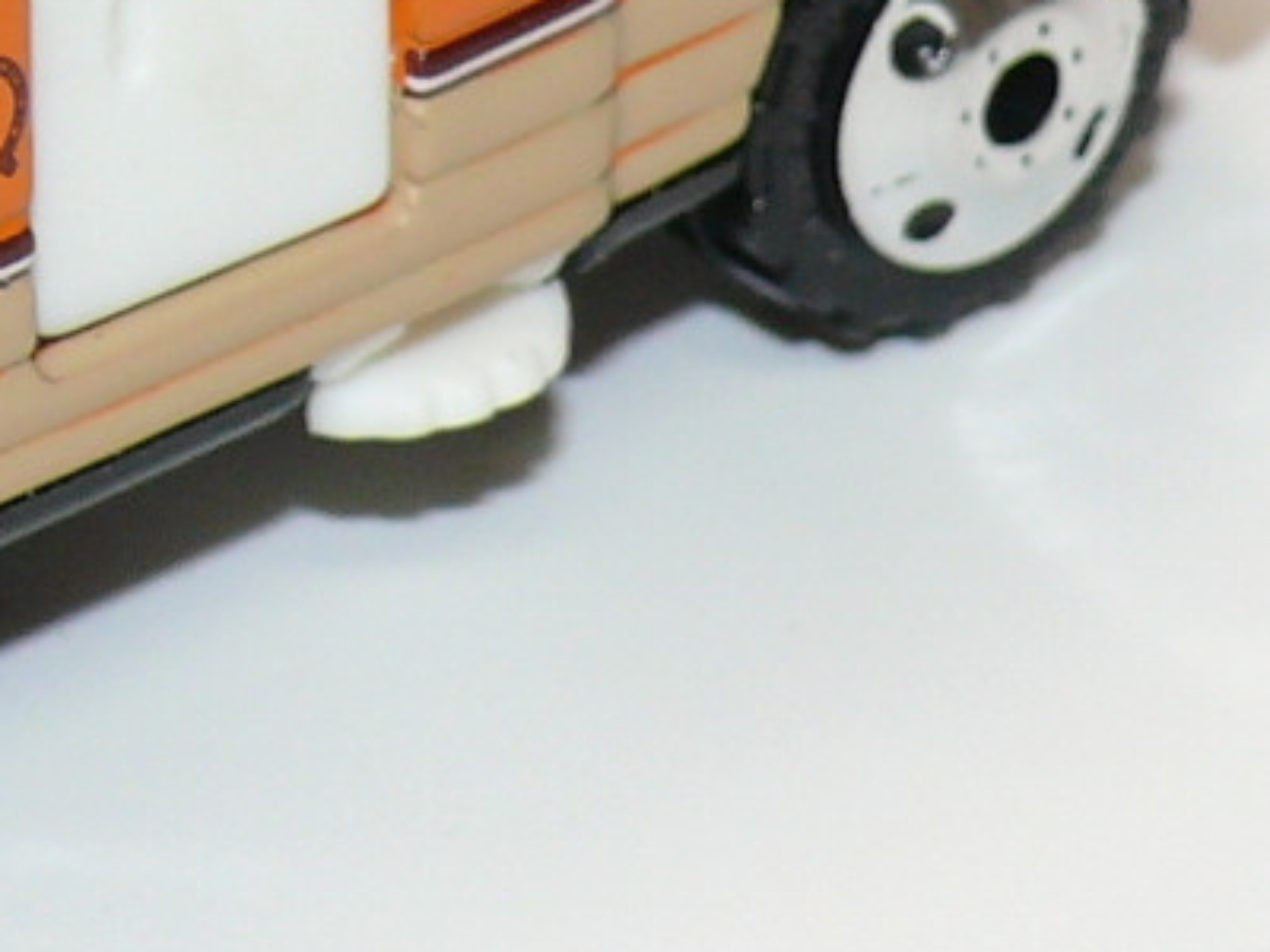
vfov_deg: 5.0
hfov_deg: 6.6
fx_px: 10860
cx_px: -311
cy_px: -251
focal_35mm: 296
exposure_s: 1/30
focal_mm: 11.1
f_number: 4
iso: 100
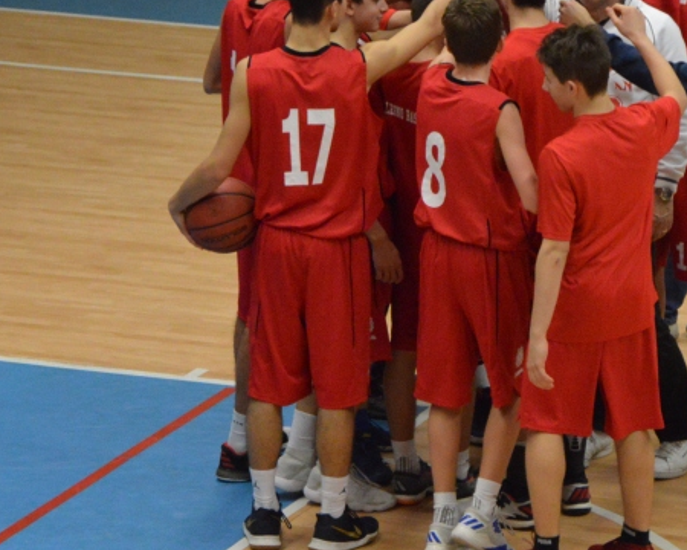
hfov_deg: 7.1
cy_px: 147
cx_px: 579
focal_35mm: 272
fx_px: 5532
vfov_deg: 5.7
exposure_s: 1/80
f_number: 5.6
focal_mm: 85
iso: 3200
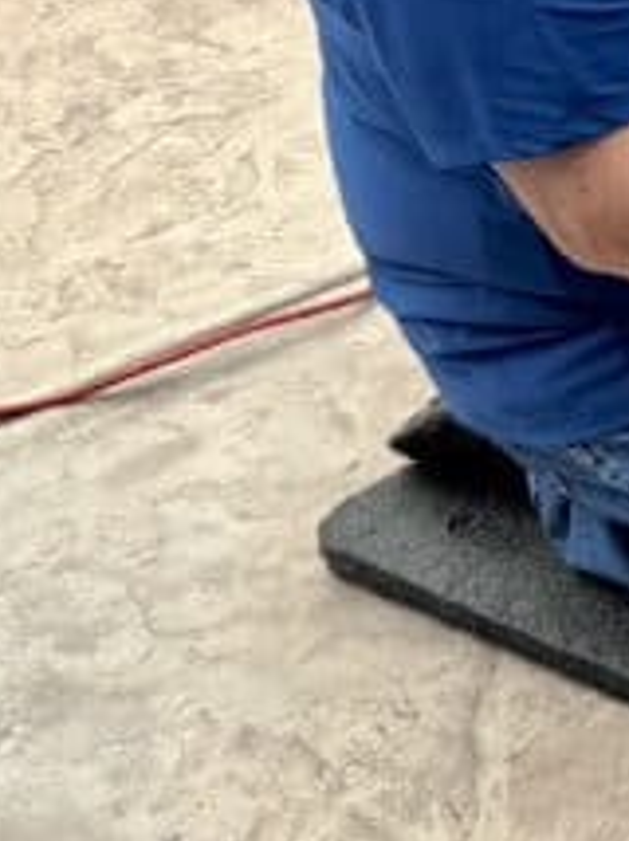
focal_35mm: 115
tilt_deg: -32.5
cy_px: 35
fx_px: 2792
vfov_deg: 16.8
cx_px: 1478
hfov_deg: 11.0
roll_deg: +3.1
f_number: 1.78
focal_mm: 6.76
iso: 80
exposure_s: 1/1172
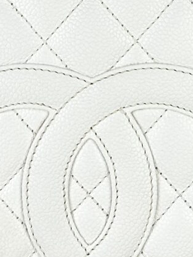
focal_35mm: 160
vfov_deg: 12.0
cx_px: 74
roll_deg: -2.0
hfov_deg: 9.3
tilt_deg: -15.9
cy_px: -81
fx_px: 1189
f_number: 1.5
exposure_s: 1/383
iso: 50
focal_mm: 5.7
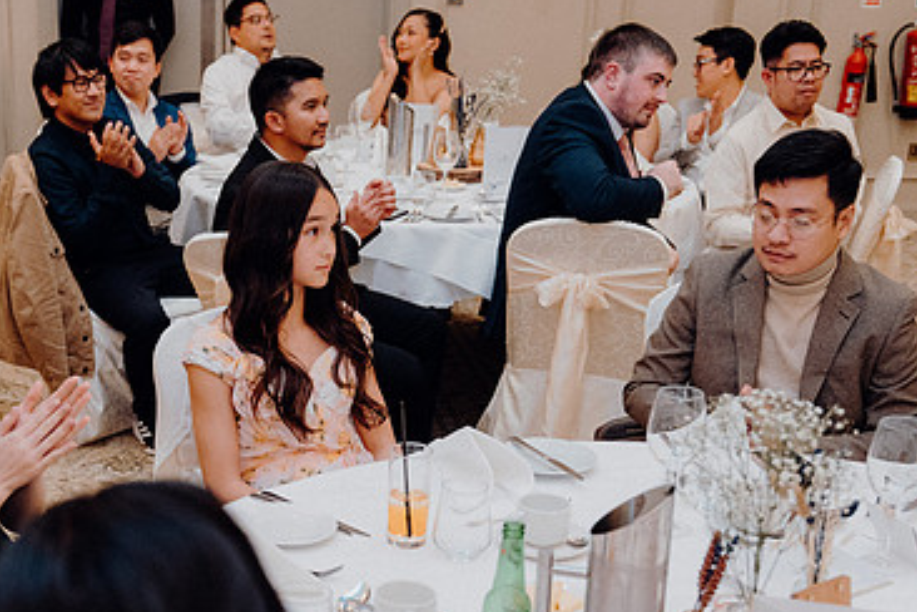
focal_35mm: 57
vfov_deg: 23.5
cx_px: 258
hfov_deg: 34.5
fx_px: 1452
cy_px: 473
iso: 3200
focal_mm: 36
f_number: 3.5
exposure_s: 1/160
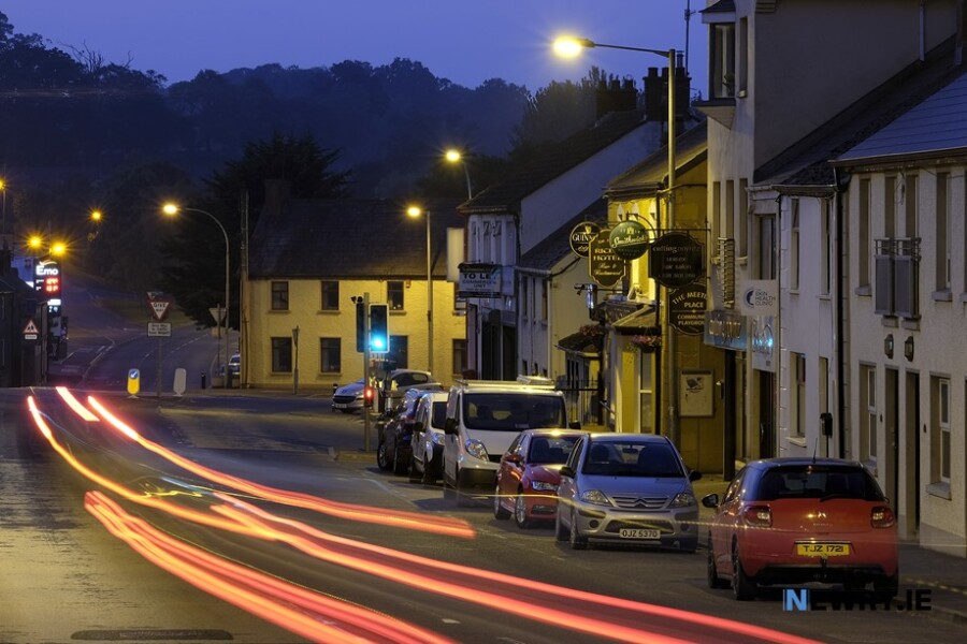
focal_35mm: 112
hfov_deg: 18.3
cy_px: 322
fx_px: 3008
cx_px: 484
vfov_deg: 12.2
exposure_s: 5
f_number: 11
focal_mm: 74.4
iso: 200
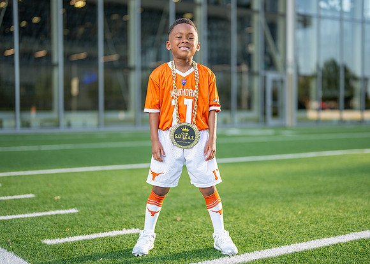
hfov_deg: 33.9
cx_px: 191
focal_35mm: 58
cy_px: 137
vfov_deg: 24.5
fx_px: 607
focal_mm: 50
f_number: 1.2
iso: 100
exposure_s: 1/1600
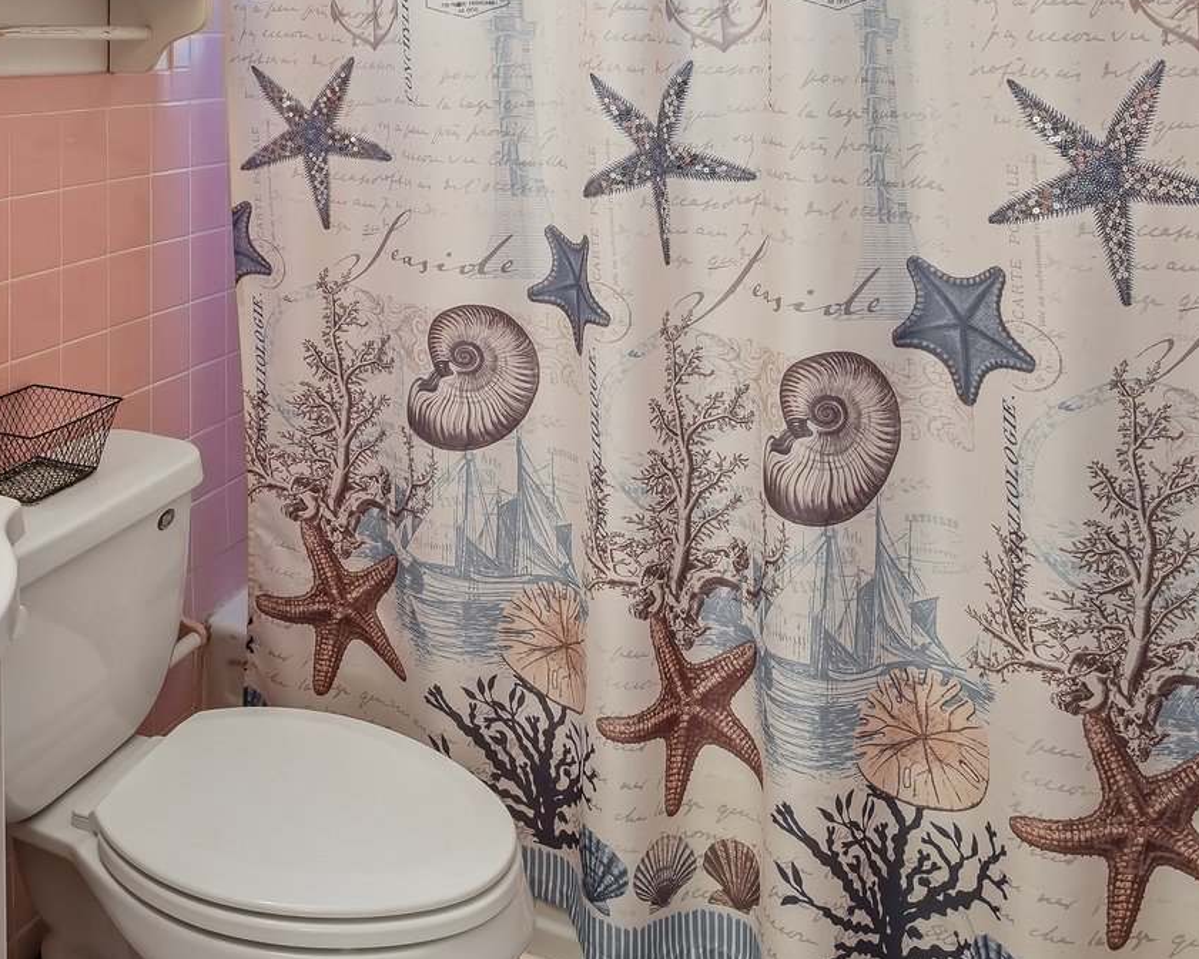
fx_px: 1136
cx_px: 168
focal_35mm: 32
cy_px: 45
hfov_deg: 50.7
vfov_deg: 41.1
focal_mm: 14
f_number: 8
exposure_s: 1/2.5
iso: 400
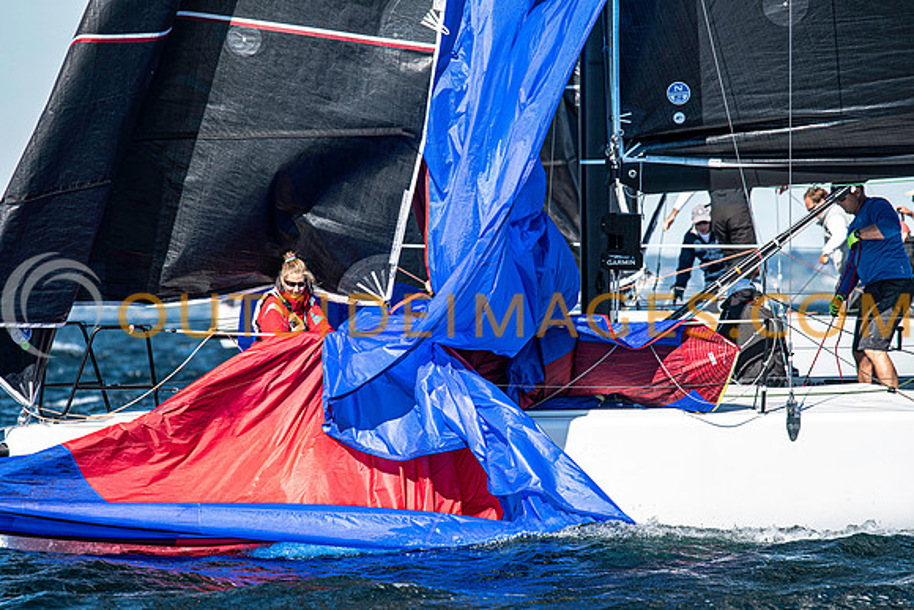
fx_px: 11427
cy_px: 305
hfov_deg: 4.6
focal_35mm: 450
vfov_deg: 3.1
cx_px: 457
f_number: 5
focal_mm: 300
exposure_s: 1/1600
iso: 320
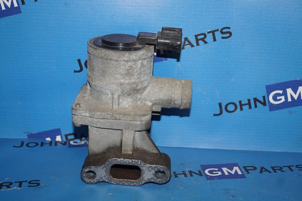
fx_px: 440
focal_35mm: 52
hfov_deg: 37.9
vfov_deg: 25.7
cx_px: 151
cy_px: 100
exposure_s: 1/60
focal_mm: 35
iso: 200
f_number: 5
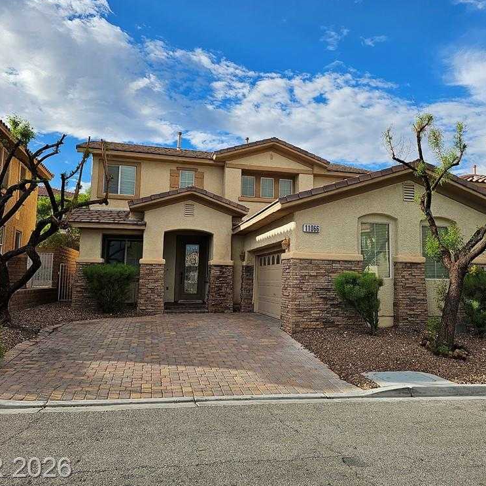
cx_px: 281
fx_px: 445
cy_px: 236
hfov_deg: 57.0
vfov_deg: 57.3
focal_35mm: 28
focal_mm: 6.3
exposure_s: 1/1276
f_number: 1.7
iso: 20
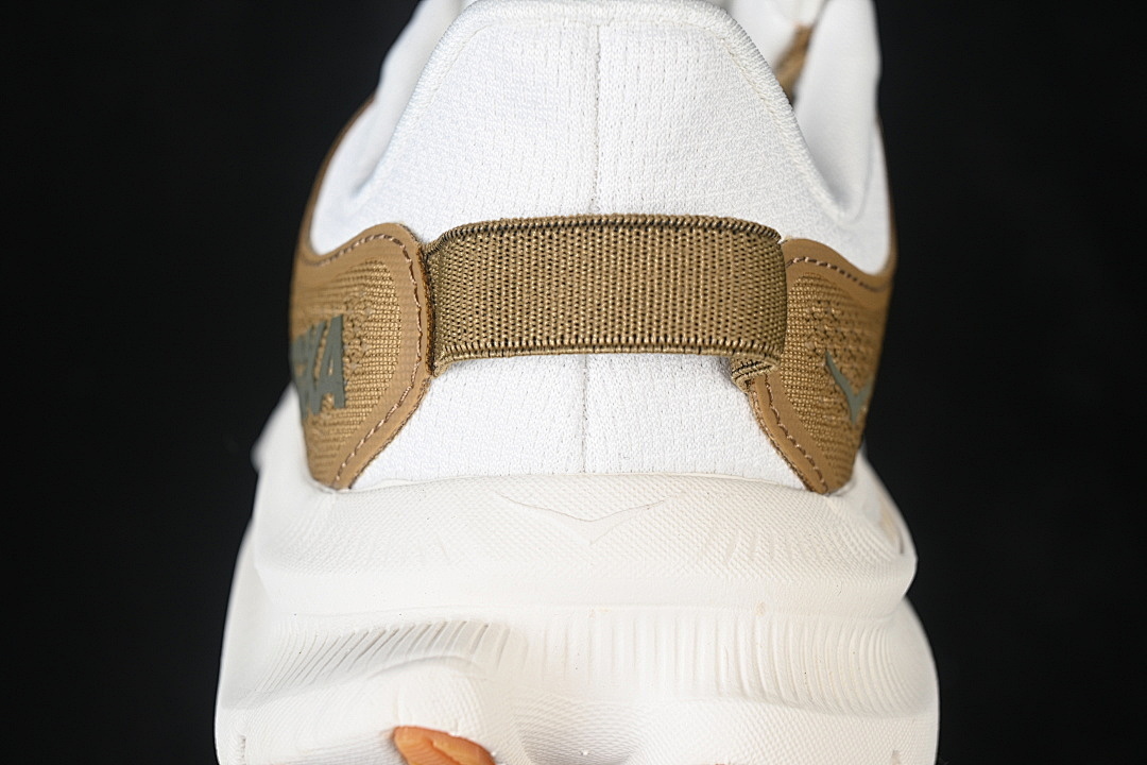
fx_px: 2389
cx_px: 574
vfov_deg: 18.2
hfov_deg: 27.0
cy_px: 382
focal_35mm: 75
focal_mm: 50
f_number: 6.3
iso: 160
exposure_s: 1/60
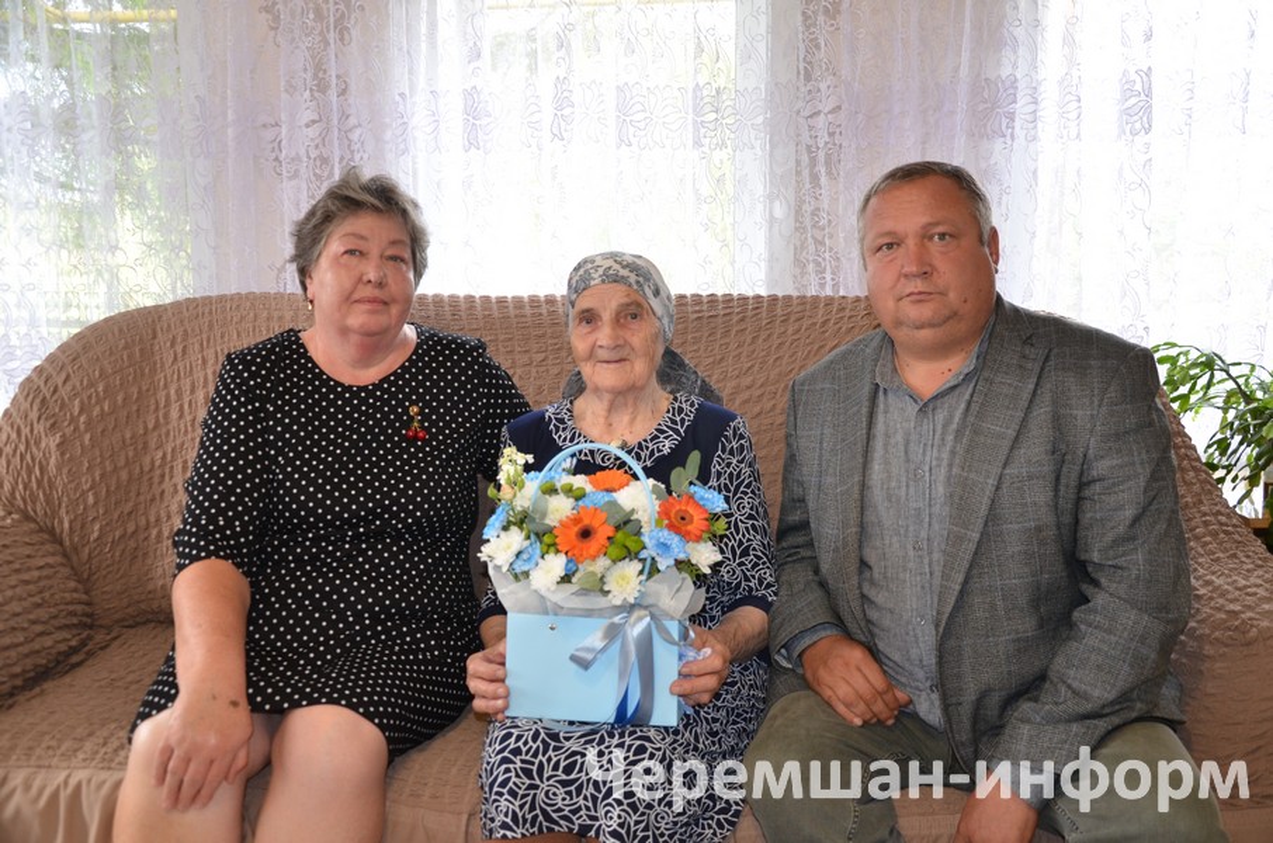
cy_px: 422
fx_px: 1112
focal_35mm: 32
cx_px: 636
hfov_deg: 59.6
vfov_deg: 41.5
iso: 720
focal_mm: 21
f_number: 3.8
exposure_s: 1/60
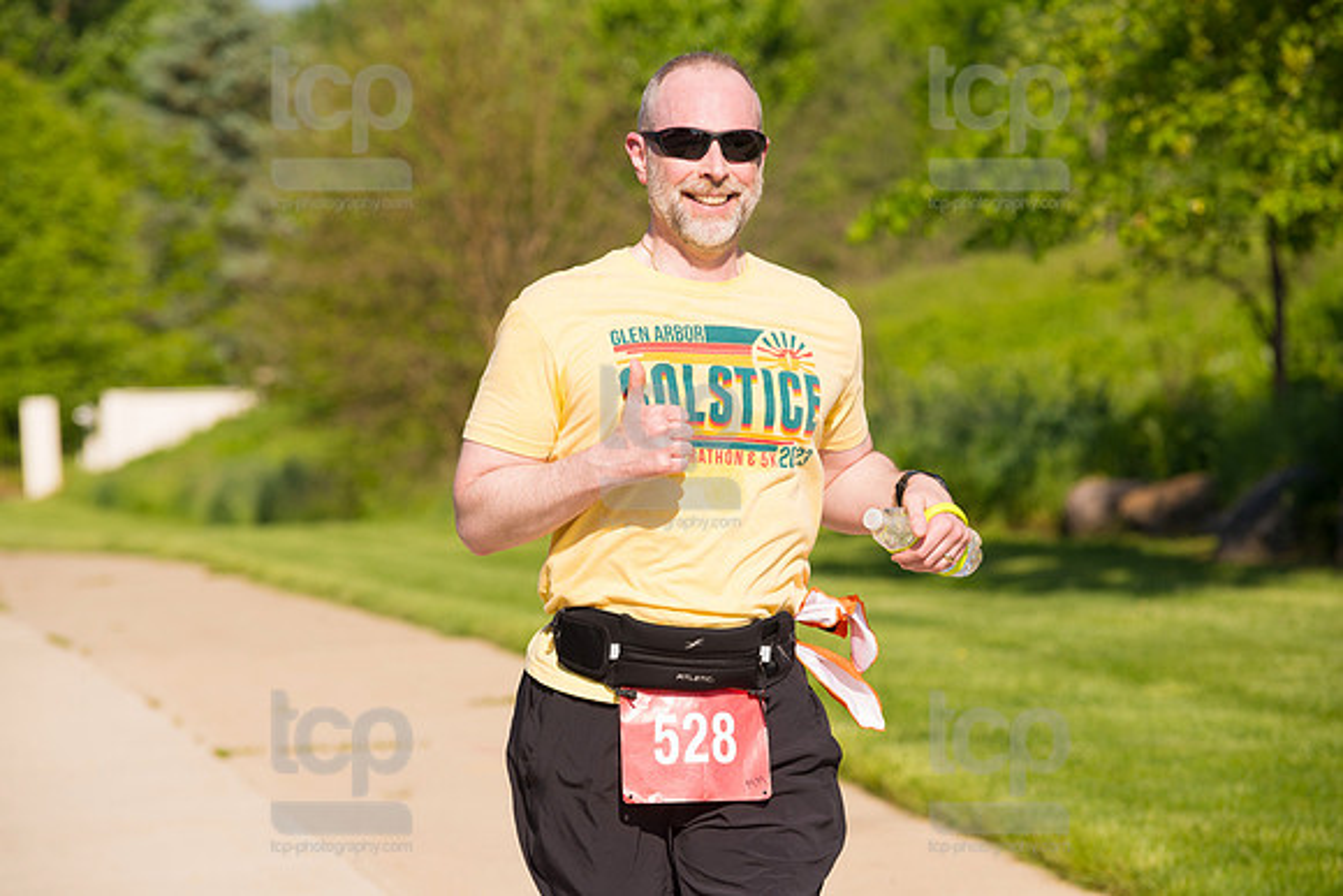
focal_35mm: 135
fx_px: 5037
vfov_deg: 10.2
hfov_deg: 15.2
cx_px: 672
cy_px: 448
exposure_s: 1/2000
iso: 400
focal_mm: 135
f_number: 5.6
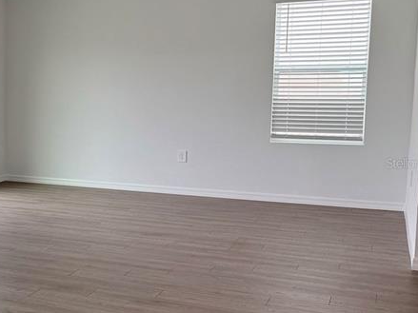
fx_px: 676
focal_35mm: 56
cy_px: 163
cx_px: -44
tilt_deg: -5.8
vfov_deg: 26.1
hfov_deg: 30.6
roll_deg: +0.2
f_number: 1.78
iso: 100
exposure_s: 1/507
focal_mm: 6.76
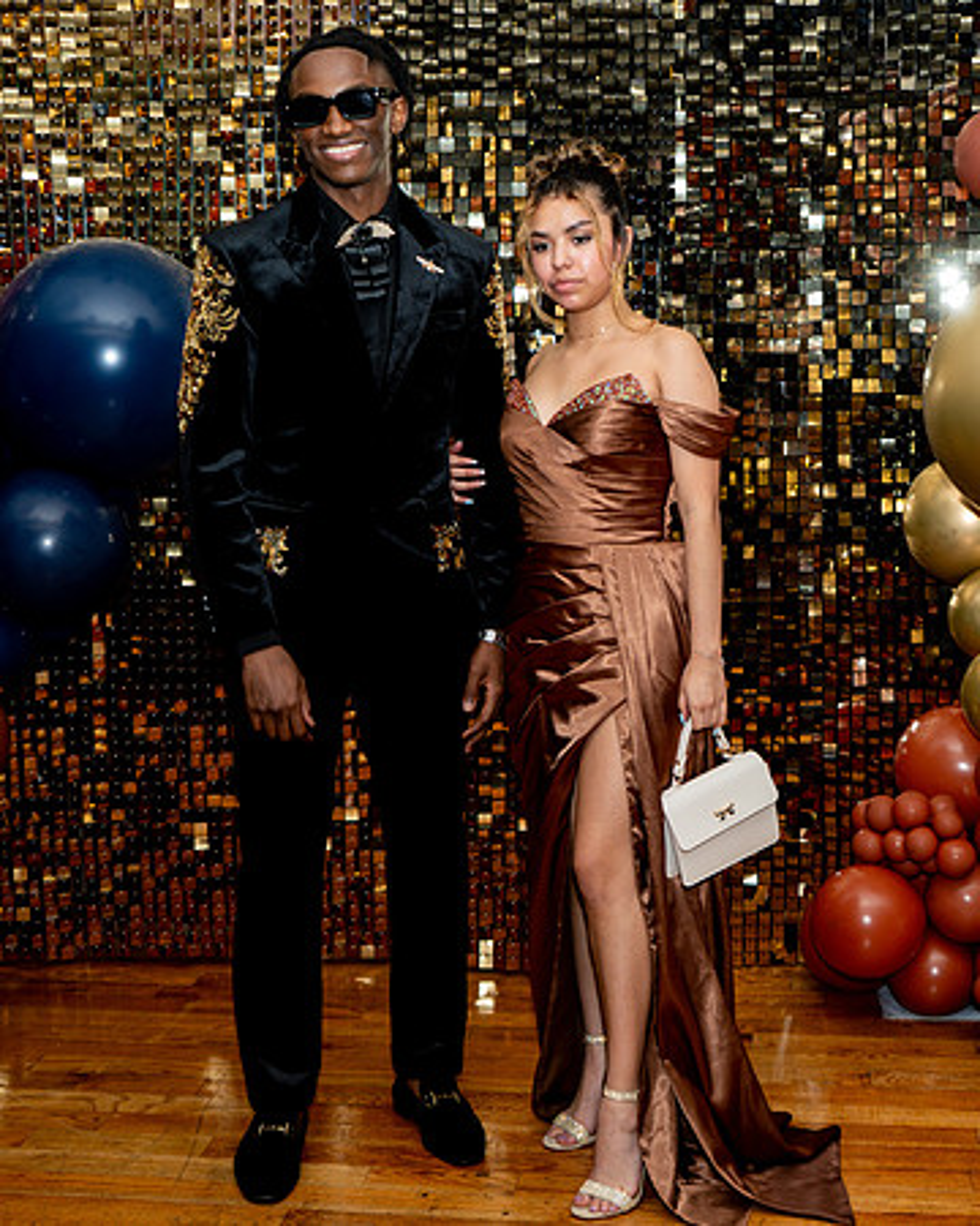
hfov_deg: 30.9
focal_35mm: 49
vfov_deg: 38.3
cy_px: 622
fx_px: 1765
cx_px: 603
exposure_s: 1/125
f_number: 4
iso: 160
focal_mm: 31
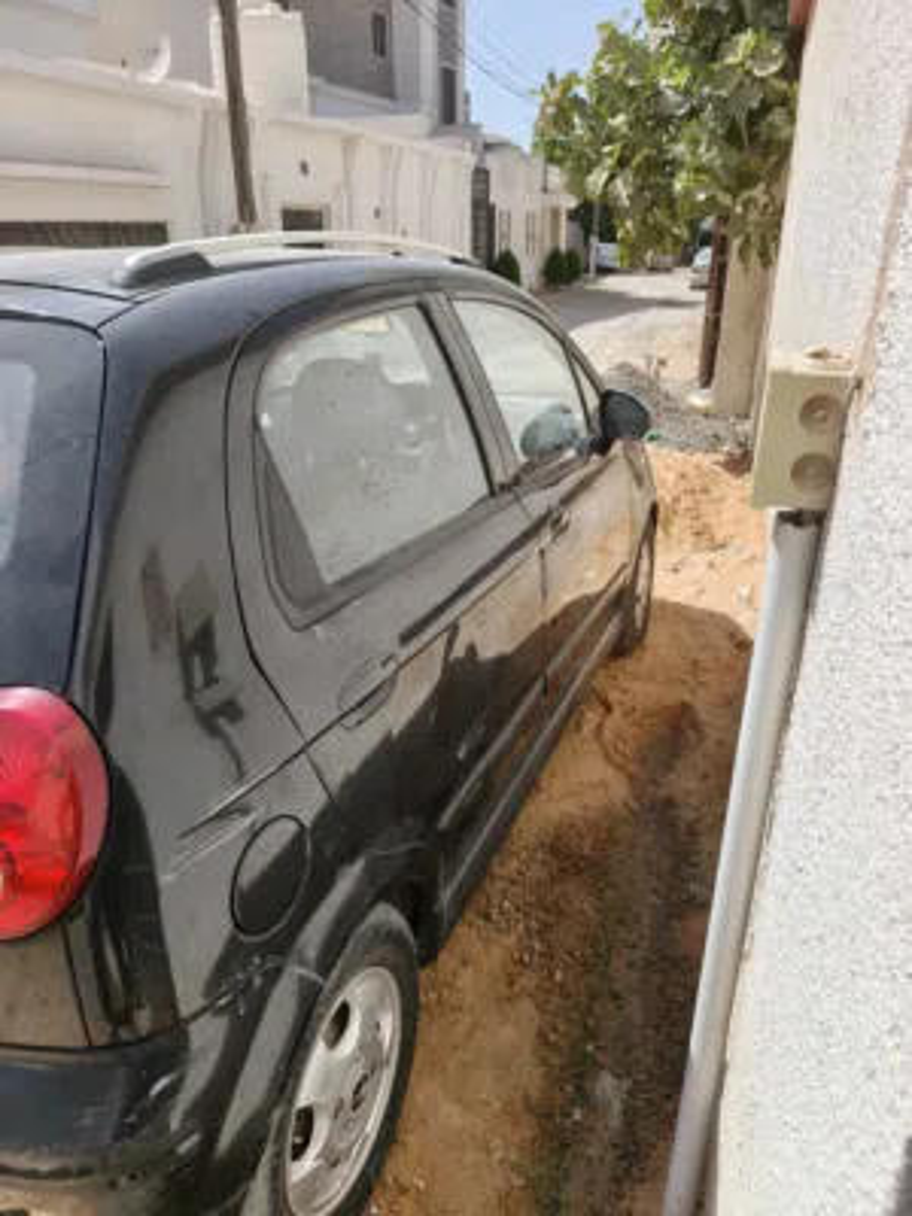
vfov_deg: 73.9
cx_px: 456
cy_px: 608
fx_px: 808
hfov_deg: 58.9
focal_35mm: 23
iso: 50
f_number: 1.8
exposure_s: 1/2420
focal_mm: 5.56
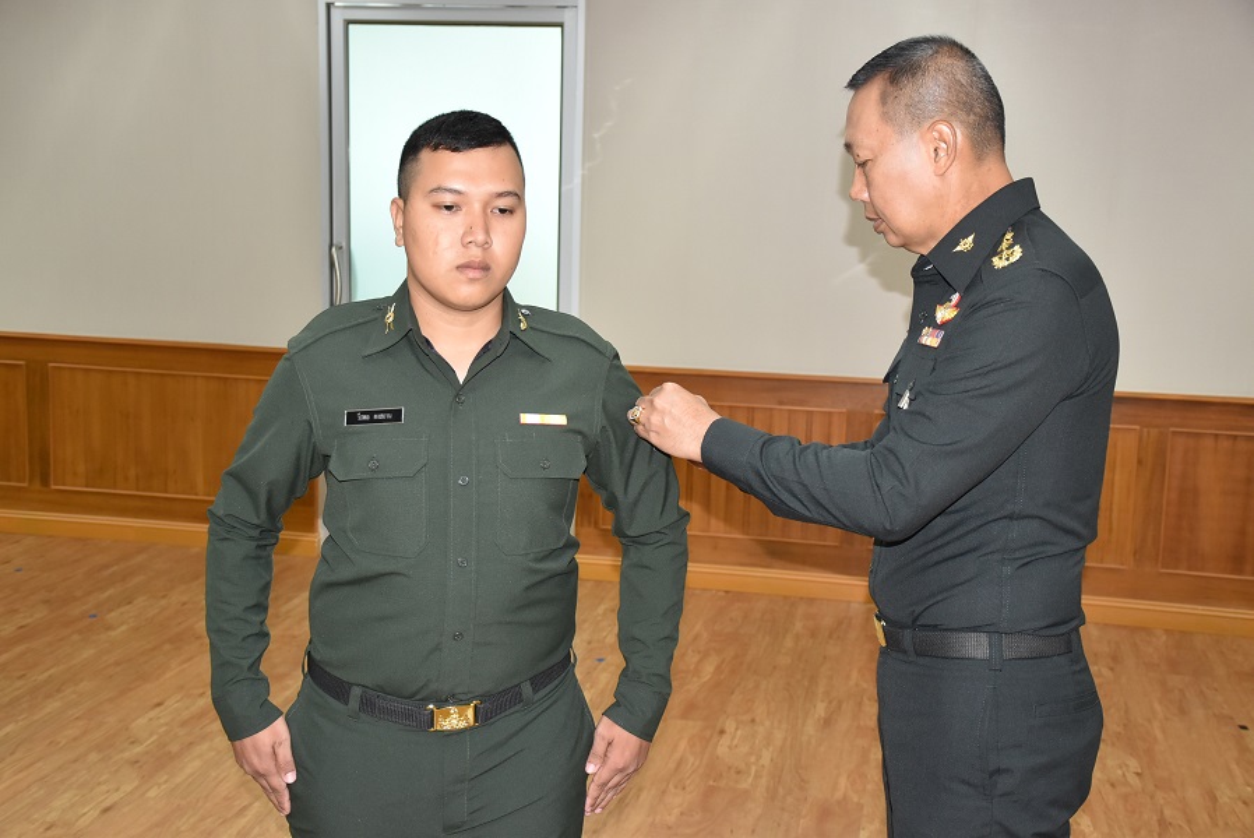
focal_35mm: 45
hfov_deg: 43.6
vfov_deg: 29.9
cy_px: 419
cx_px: 627
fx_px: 1568
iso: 800
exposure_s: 1/80
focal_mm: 30
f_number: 4.5
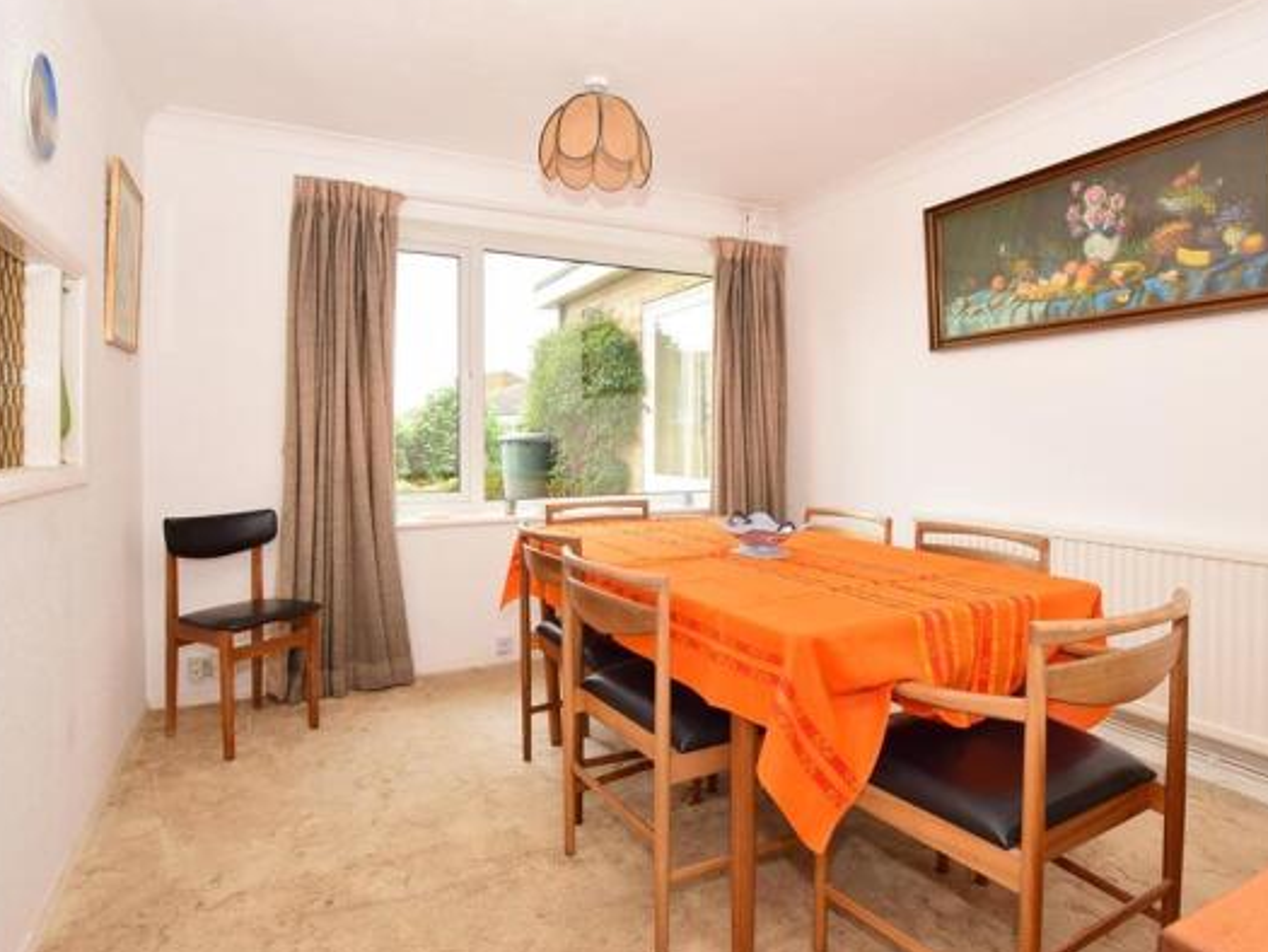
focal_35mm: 18
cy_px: 451
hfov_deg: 87.6
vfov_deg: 71.6
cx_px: 681
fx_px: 659
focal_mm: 10
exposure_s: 1/80
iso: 400
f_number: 7.1
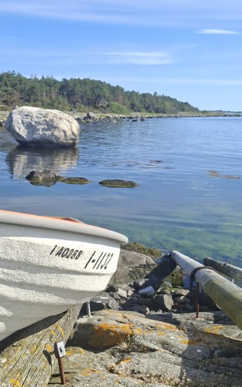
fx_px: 412
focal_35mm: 39
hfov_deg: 31.9
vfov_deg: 50.3
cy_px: 215
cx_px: 49
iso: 50
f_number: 1.8
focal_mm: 5.54
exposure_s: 1/1164
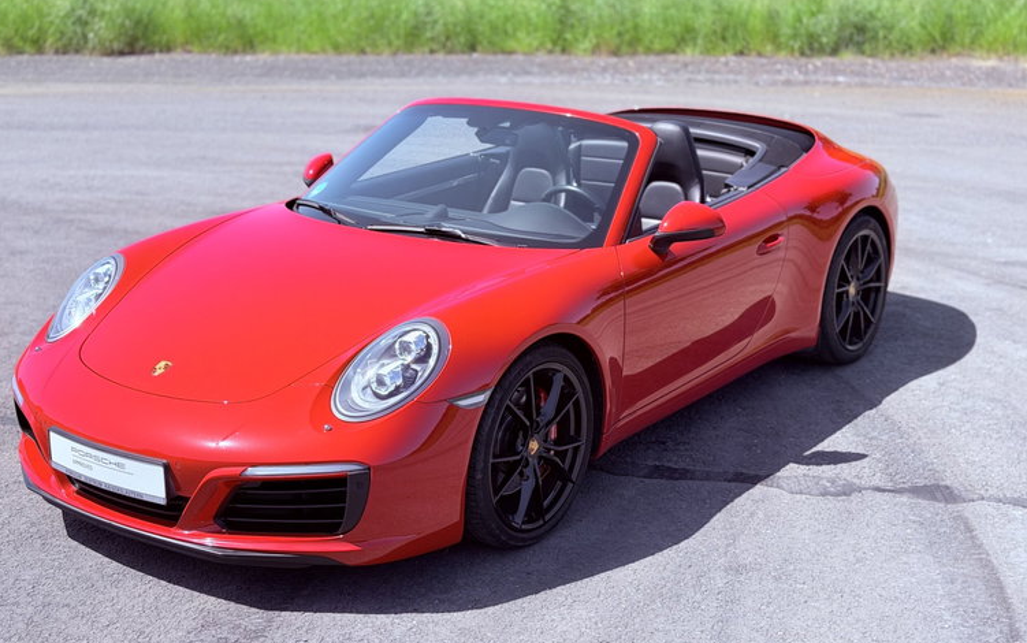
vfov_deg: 24.9
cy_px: 290
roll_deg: -1.2
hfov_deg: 38.9
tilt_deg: -12.4
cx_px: 503
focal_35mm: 52
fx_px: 1456
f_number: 1.78
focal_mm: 6.76
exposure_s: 1/2577
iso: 64
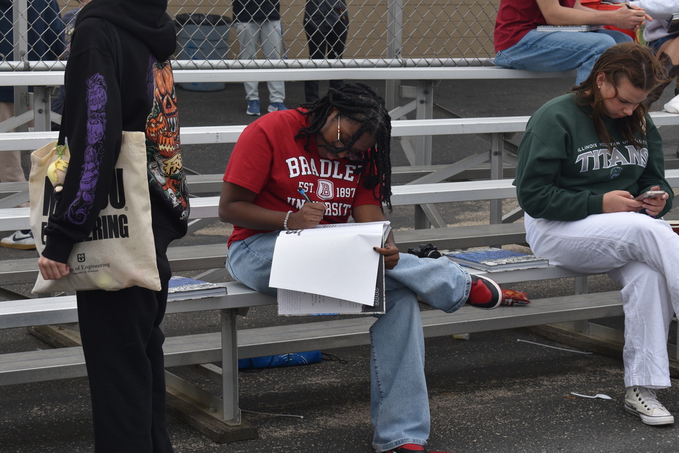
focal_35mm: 82
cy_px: 226
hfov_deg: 24.6
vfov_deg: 16.6
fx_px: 1556
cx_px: 340
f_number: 8
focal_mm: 55
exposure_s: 1/250
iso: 100
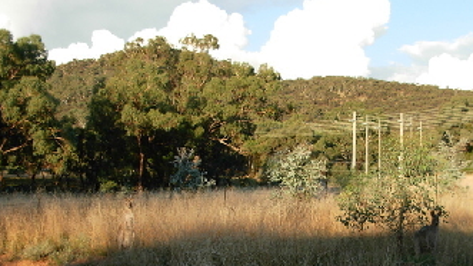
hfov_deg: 34.8
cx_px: 269
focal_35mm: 60
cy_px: 212
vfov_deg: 19.8
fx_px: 752
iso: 79
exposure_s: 1/332
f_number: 2.9
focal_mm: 6.3
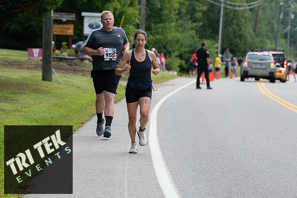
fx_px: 1503
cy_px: 99
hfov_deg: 11.3
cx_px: 148
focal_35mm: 182
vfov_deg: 7.5
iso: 200
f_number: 5.6
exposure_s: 1/200
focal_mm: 180
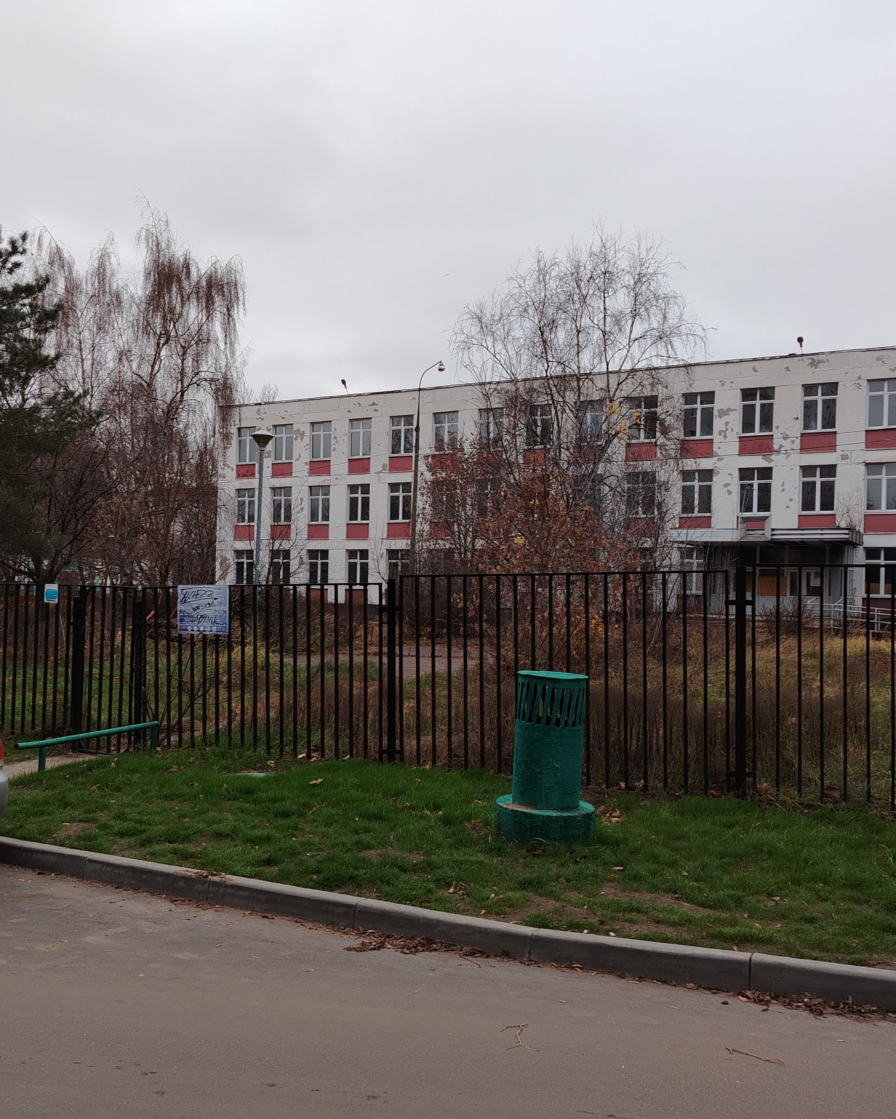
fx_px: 1127
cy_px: 596
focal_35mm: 34
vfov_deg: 52.8
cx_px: 341
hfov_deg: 43.1
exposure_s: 1/100
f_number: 1.75
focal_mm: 5.25
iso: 250
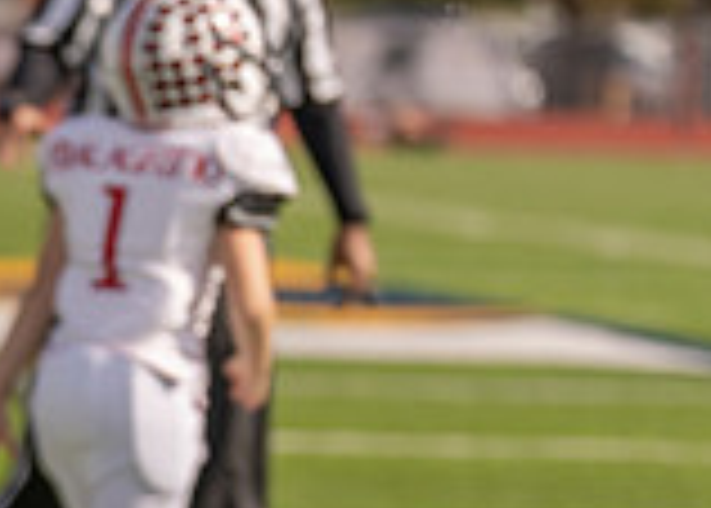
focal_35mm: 468
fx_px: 9454
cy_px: 634
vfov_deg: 3.1
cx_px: -549
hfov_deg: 4.3
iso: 100
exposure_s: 1/2500
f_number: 2.8
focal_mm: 118
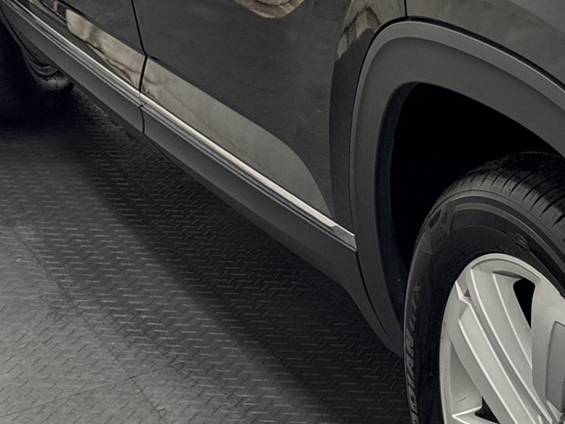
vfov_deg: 13.8
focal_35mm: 106
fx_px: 1730
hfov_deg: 16.0
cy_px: 16
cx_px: 991
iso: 80
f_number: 1.78
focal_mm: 6.76
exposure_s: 1/417
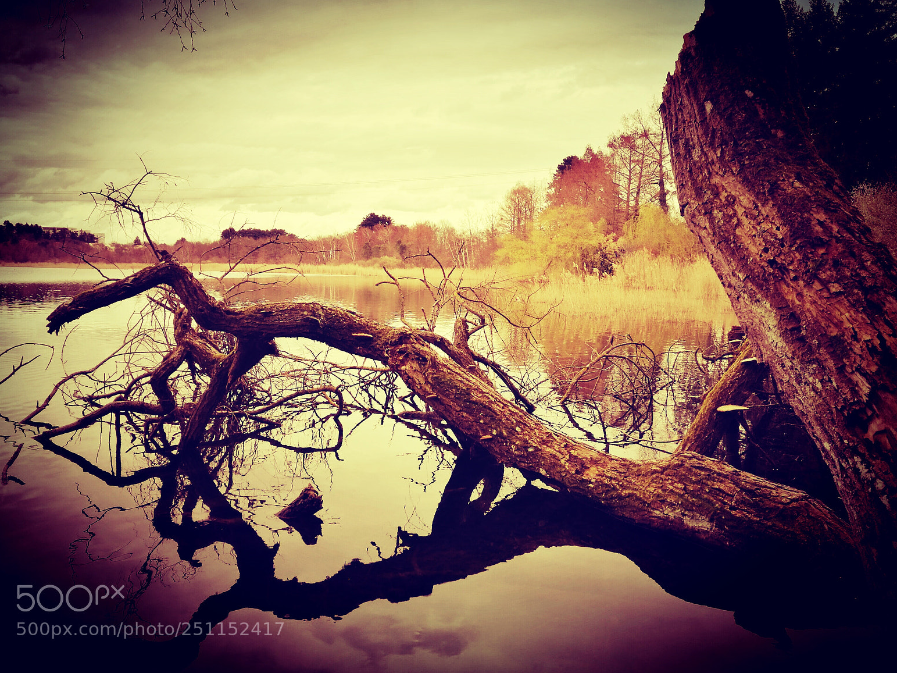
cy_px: 326
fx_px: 726
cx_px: 445
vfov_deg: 49.7
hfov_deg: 63.4
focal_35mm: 28
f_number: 2.2
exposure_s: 1/542
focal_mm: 4.5
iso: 50
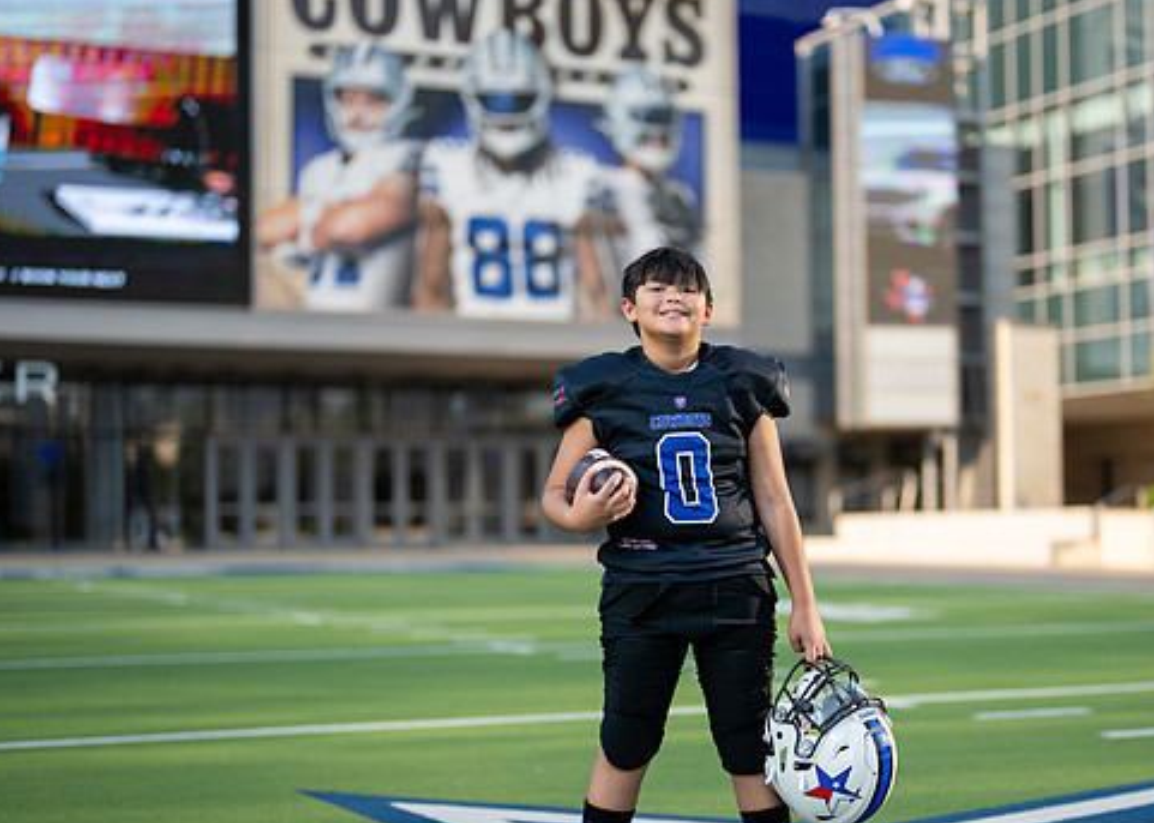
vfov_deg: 20.9
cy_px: 466
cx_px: 692
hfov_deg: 29.0
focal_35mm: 68
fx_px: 2227
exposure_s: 1/3200
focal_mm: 50
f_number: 1.2
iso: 100
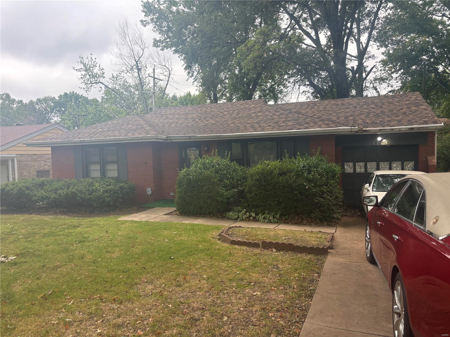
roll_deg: +1.5
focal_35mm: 26
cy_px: 168
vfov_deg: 53.1
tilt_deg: -2.5
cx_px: 225
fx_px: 338
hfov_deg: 67.3
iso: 50
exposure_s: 1/363
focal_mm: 5.96
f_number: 1.6
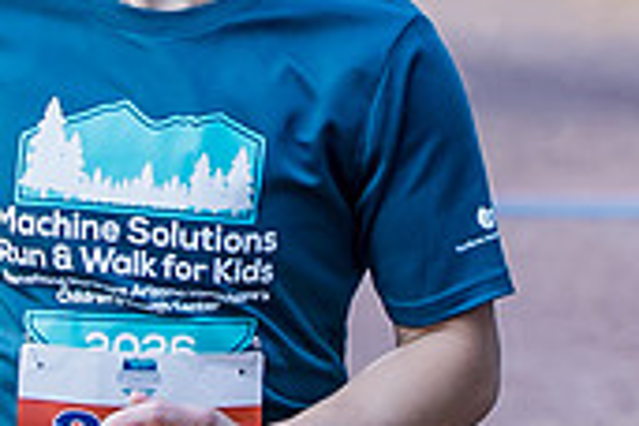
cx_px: 240
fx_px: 7863
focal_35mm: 443
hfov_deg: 4.7
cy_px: 150
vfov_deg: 3.1
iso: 400
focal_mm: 70
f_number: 3.2
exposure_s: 1/250
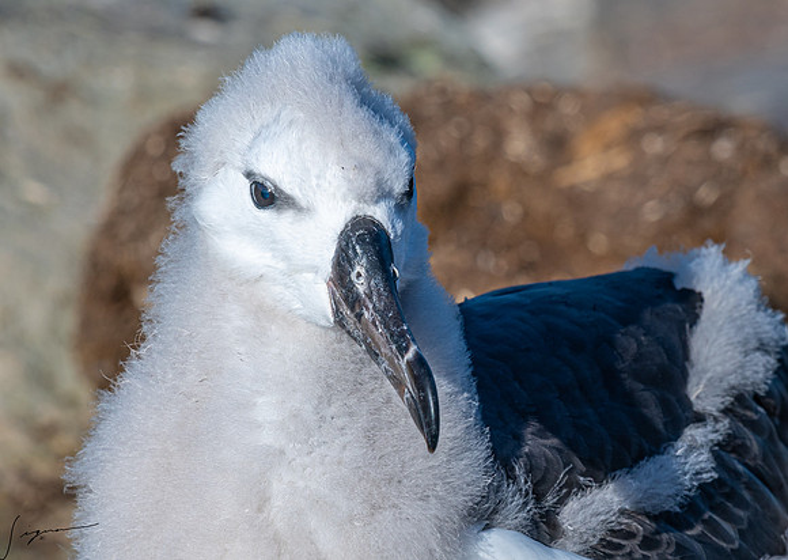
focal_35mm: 695
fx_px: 15530
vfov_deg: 2.1
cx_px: 554
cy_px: 351
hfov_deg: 2.9
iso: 110
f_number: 8
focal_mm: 300
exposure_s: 1/640
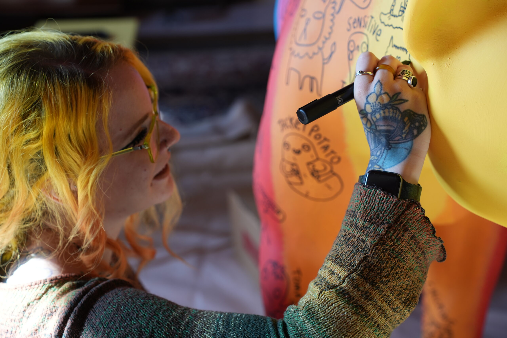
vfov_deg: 21.9
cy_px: 169
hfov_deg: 32.4
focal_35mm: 62
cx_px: 254
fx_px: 873
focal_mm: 62
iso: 320
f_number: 4
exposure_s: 1/160
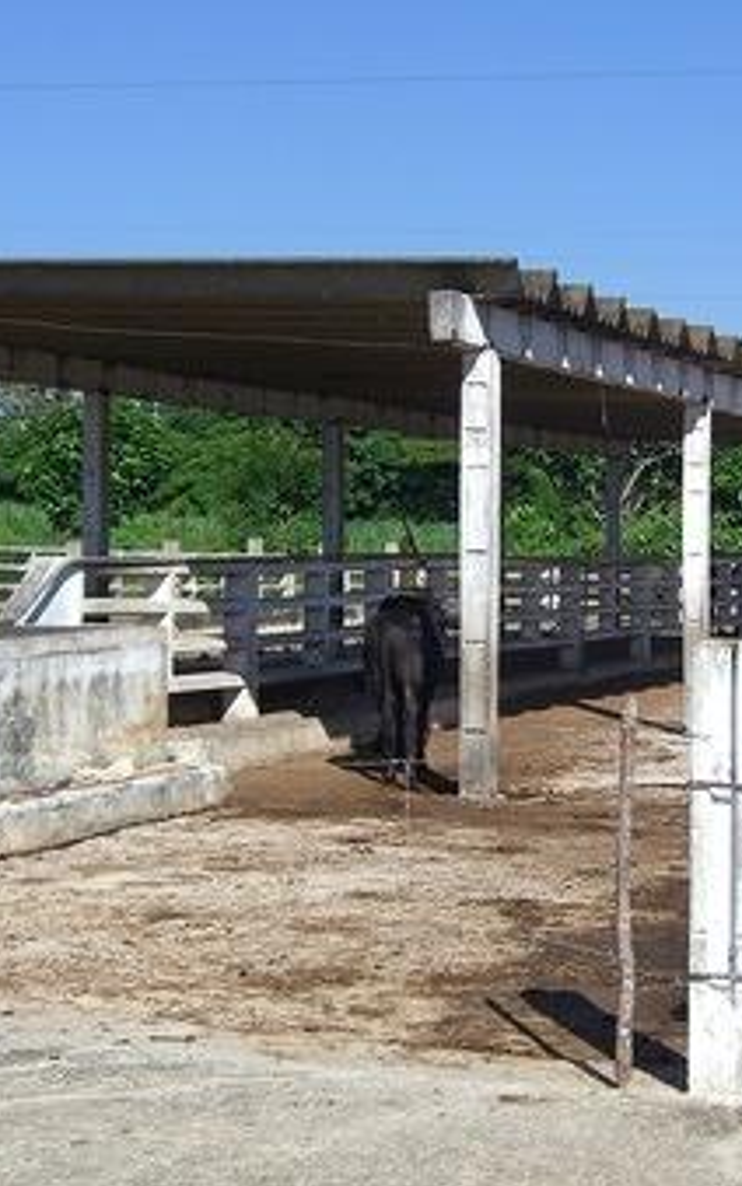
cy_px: 584
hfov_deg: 17.0
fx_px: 2458
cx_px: 630
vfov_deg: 27.1
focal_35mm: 76
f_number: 4
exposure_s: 1/800
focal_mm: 7.9
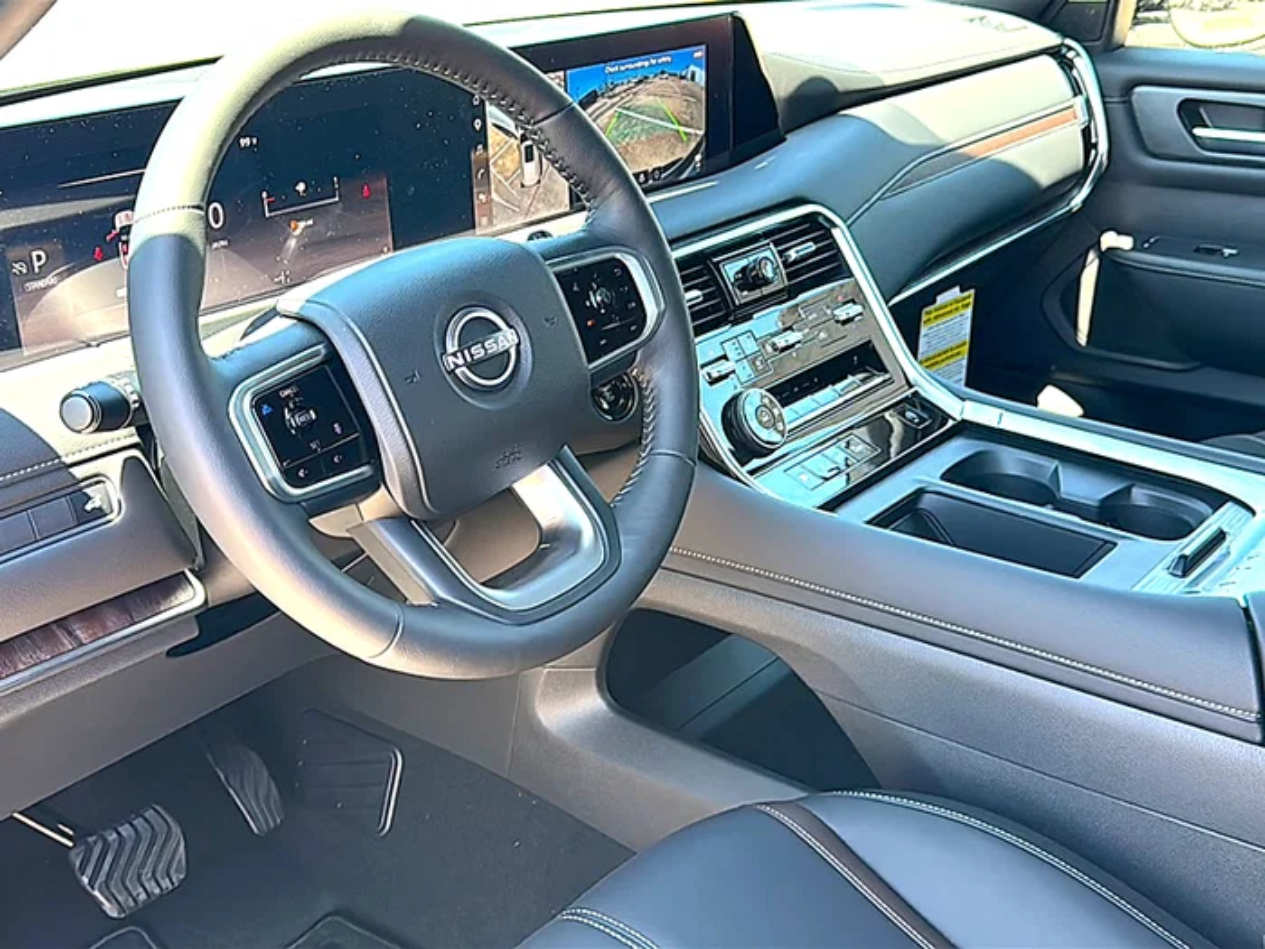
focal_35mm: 35
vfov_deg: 40.7
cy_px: 474
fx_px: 1279
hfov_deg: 52.6
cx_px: 632
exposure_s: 1/305
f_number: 1.78
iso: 125
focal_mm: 6.86
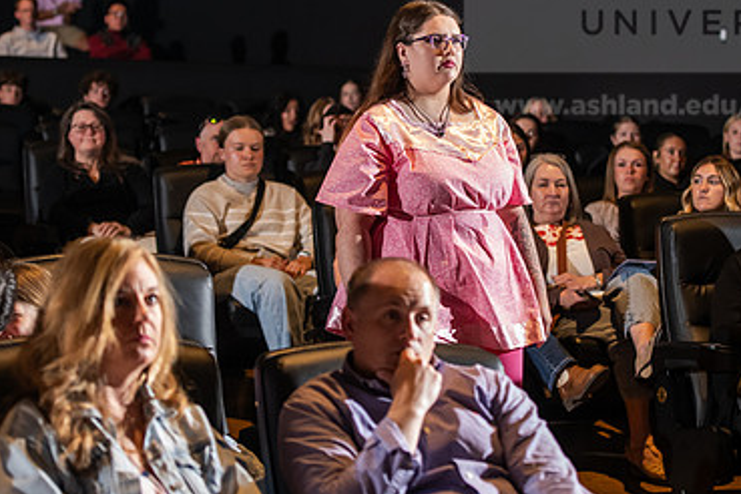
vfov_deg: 12.4
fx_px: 2264
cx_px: 404
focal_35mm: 110
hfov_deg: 18.6
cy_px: 148
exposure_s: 1/250
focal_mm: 70
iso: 2500
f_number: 3.2
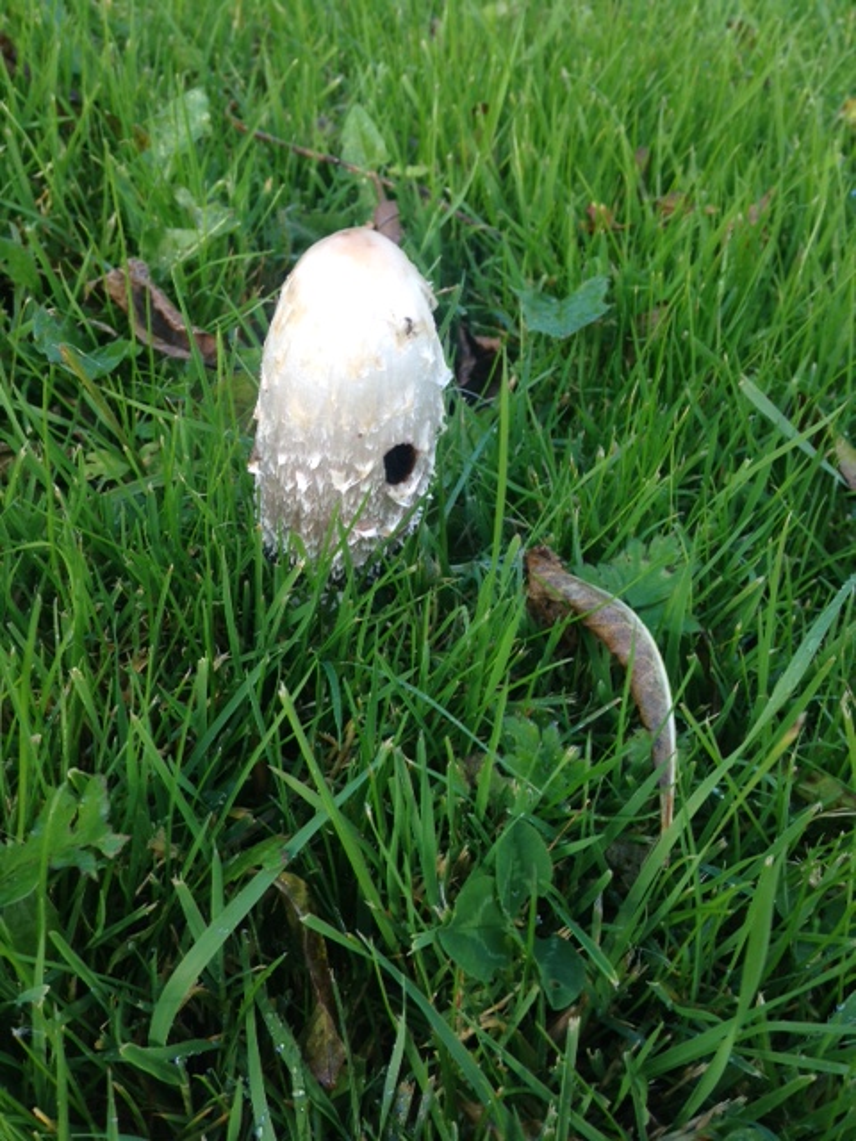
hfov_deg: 42.9
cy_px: 570
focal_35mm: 33
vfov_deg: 55.4
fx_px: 1088
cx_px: 428
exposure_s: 1/137
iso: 50
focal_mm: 4.12
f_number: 2.4
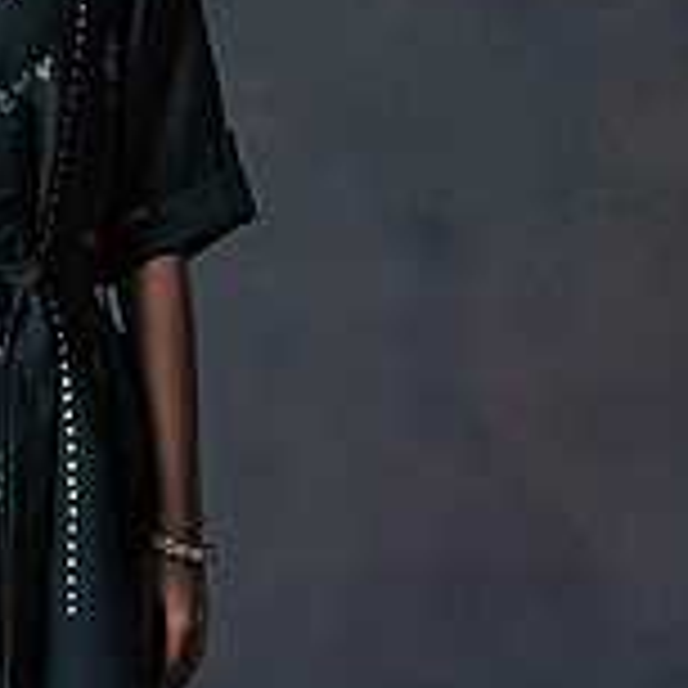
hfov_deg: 11.1
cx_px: -54
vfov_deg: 11.2
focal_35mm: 155
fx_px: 3485
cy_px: 542
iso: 2000
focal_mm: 35
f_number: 6.4
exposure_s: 1/125
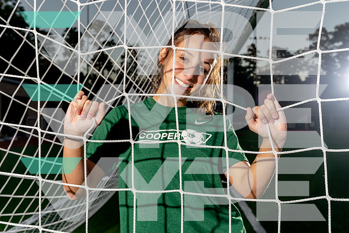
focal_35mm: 41
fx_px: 398
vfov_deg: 32.6
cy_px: 116
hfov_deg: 47.4
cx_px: 174
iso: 250
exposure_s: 1/250
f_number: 6.3
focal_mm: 41
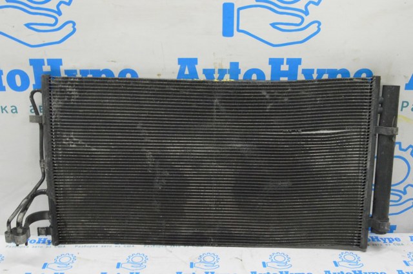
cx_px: 206
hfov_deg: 49.6
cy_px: 137
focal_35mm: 39
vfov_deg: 34.1
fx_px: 447
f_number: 20
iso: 6400
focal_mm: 26
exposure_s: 1/15
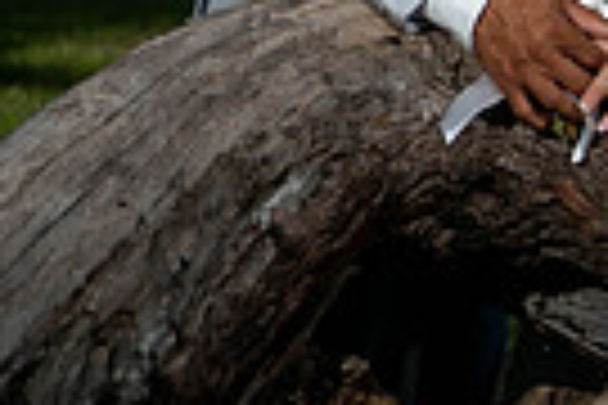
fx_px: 3378
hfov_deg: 10.2
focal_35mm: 200
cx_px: 635
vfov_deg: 6.5
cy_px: -544
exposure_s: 1/5000
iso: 200
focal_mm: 60
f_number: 2.5
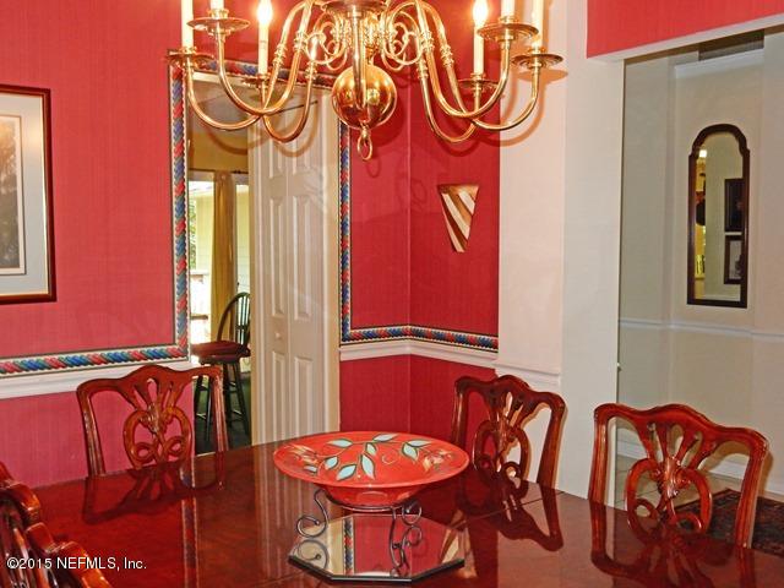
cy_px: 294
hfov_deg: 51.4
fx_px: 815
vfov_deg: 39.7
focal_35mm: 36
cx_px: 392
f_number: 4
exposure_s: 1/30
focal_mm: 6.4
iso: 250
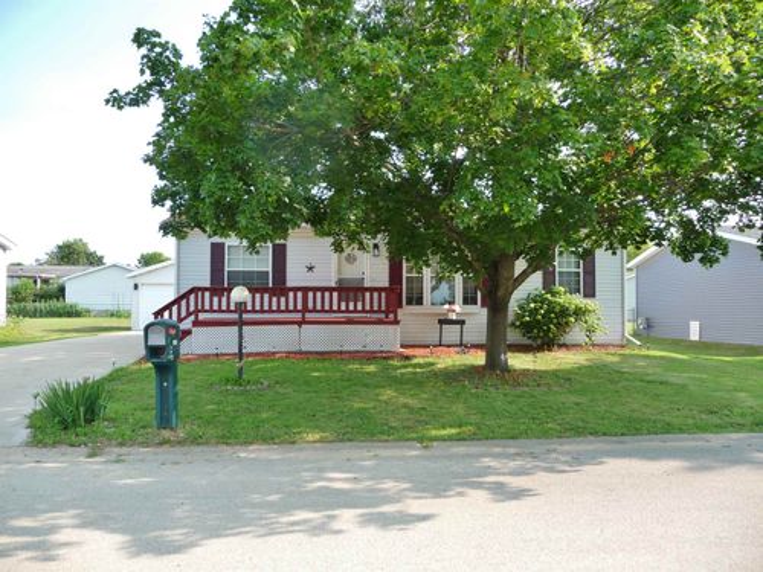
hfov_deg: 63.4
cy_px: 286
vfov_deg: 49.7
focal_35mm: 28
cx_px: 382
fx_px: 617
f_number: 3.3
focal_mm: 4.7
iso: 100
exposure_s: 1/200
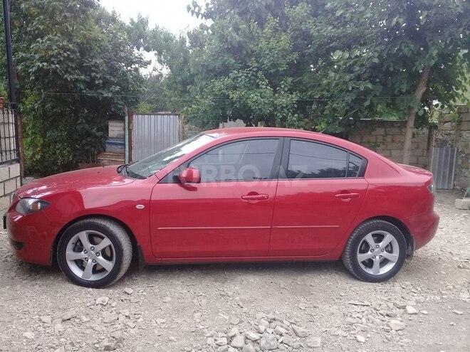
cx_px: 235
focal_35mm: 31
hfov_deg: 58.4
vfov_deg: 45.4
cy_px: 176
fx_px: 421
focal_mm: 3.3
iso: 64
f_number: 2.2
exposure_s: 1/100
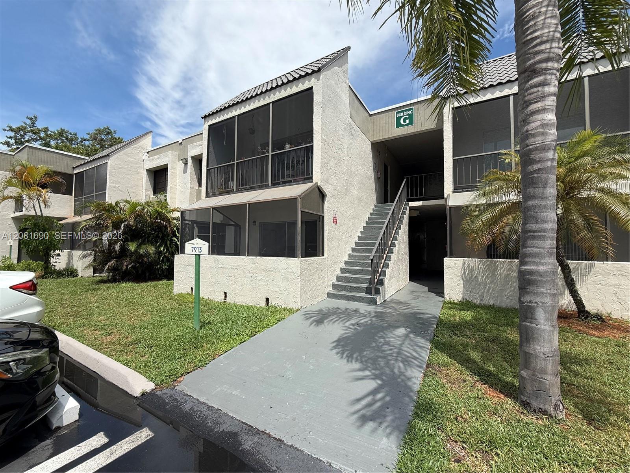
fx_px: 255
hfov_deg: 102.1
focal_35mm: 14
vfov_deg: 85.7
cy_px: 236
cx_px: 315
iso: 50
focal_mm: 2.22
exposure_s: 1/2165
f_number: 2.2
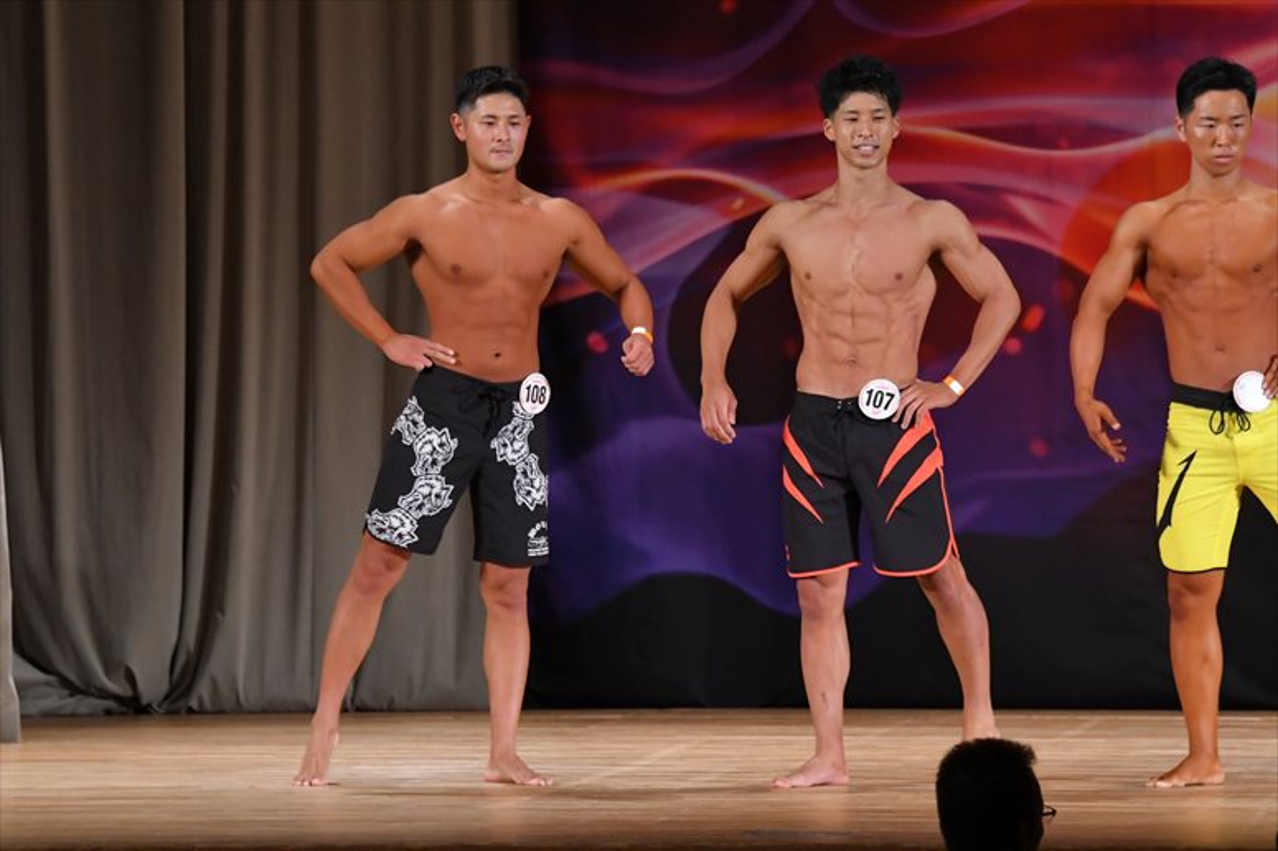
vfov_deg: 6.1
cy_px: 426
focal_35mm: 225
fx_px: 7984
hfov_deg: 9.2
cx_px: 639
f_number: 5.6
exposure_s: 1/400
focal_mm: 150
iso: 3200
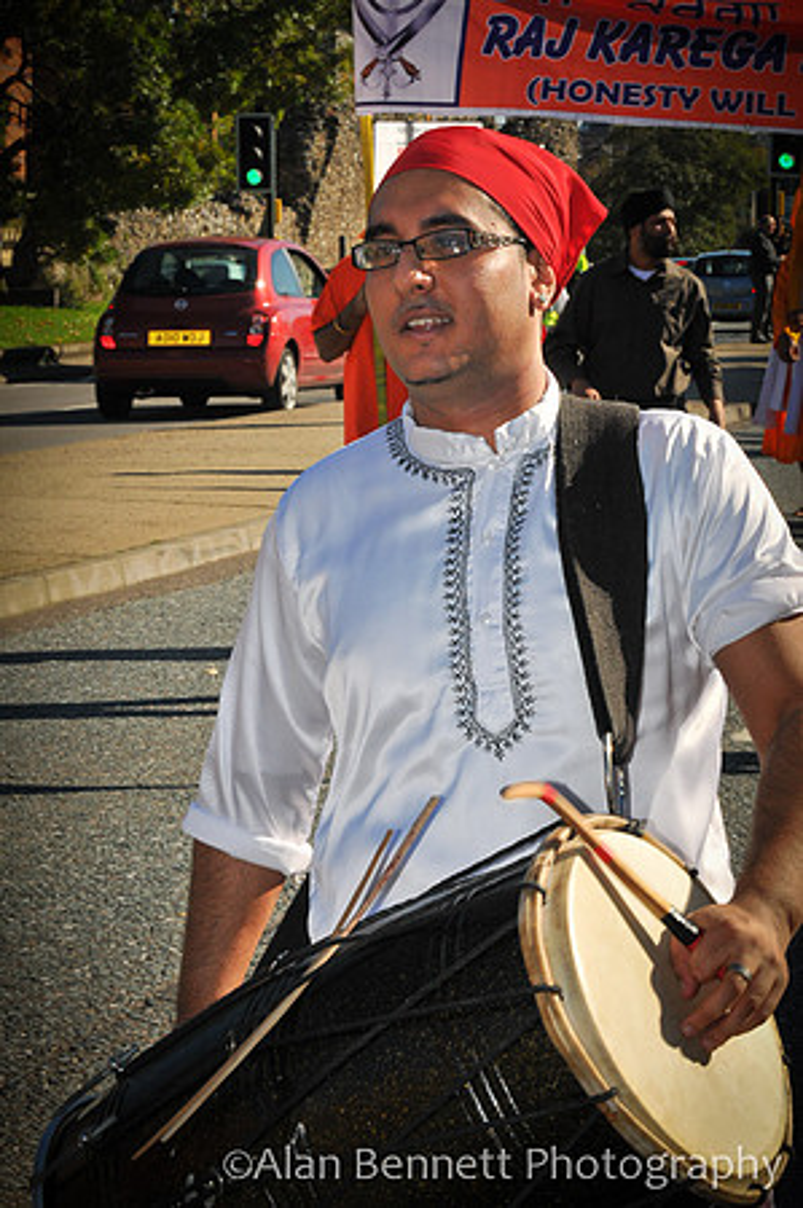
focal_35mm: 105
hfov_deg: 13.0
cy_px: 604
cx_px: 402
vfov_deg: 19.5
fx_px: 3521
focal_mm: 70
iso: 400
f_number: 20
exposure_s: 1/200
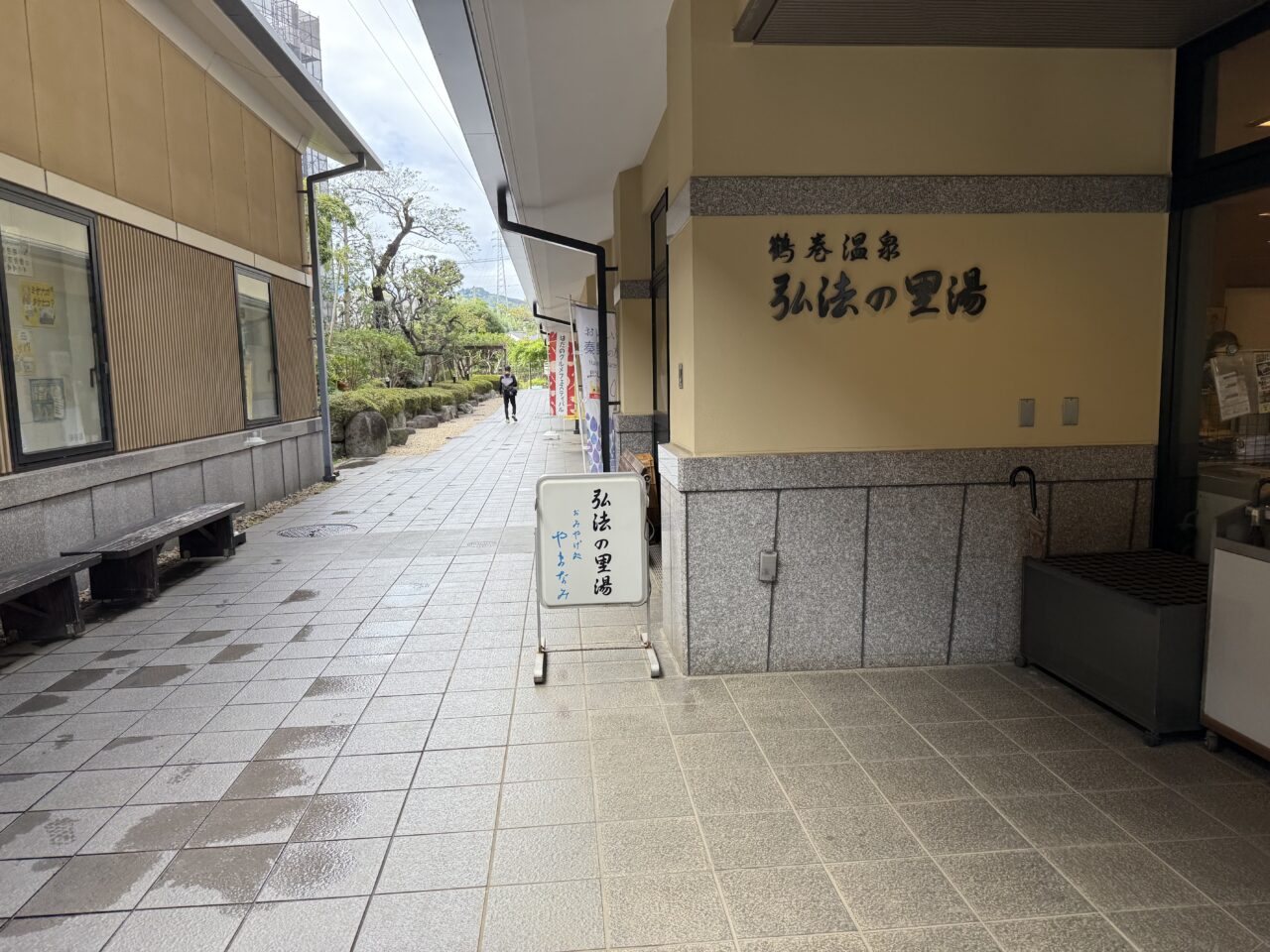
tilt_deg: -13.1
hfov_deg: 71.6
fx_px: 881
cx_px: 635
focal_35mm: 24
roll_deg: +0.3
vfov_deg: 56.8
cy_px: 476
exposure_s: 1/643
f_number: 1.78
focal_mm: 6.76
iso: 80
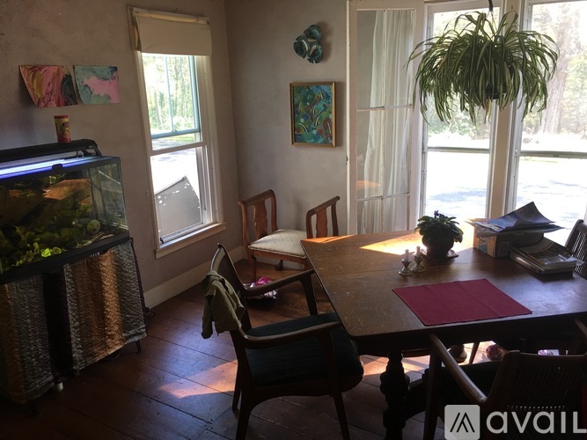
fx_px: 492
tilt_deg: -15.6
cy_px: 220
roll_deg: +1.7
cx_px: 294
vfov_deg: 48.2
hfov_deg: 61.7
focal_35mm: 29
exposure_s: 1/30
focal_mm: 4.15
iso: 32
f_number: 2.2
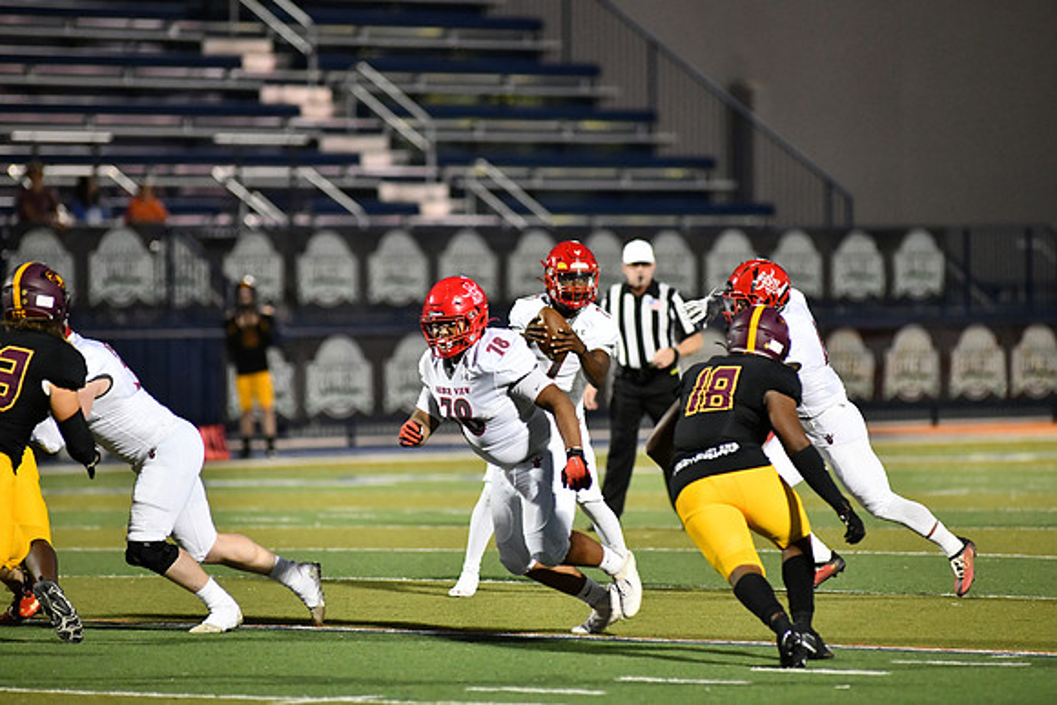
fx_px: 8810
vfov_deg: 4.6
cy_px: 352
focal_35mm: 300
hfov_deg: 6.9
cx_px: 528
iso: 7200
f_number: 4
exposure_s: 1/1250
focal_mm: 300
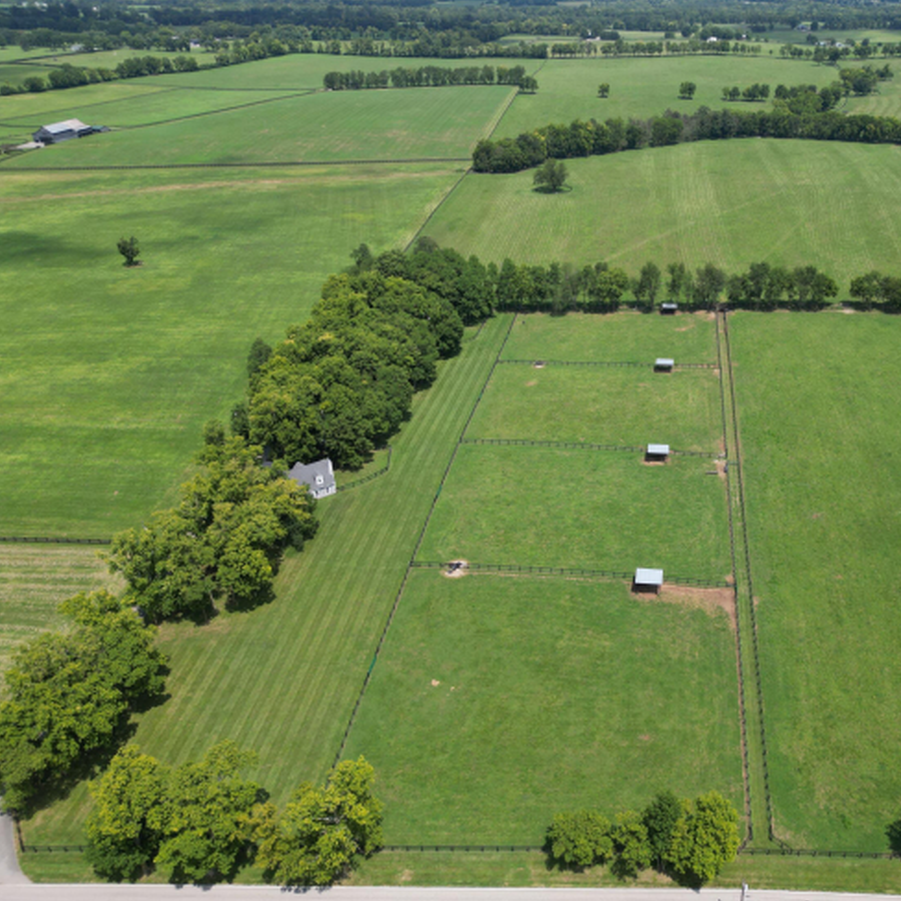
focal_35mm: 29
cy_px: 450
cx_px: 614
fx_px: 854
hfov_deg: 54.3
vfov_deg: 55.6
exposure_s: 1/2000
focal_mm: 6.72
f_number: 1.7
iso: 100
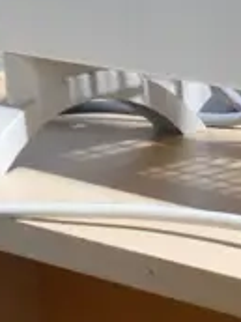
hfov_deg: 8.8
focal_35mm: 167
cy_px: 942
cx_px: 271
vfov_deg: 9.5
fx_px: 1550
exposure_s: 1/60
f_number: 7.1
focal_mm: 14
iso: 2000
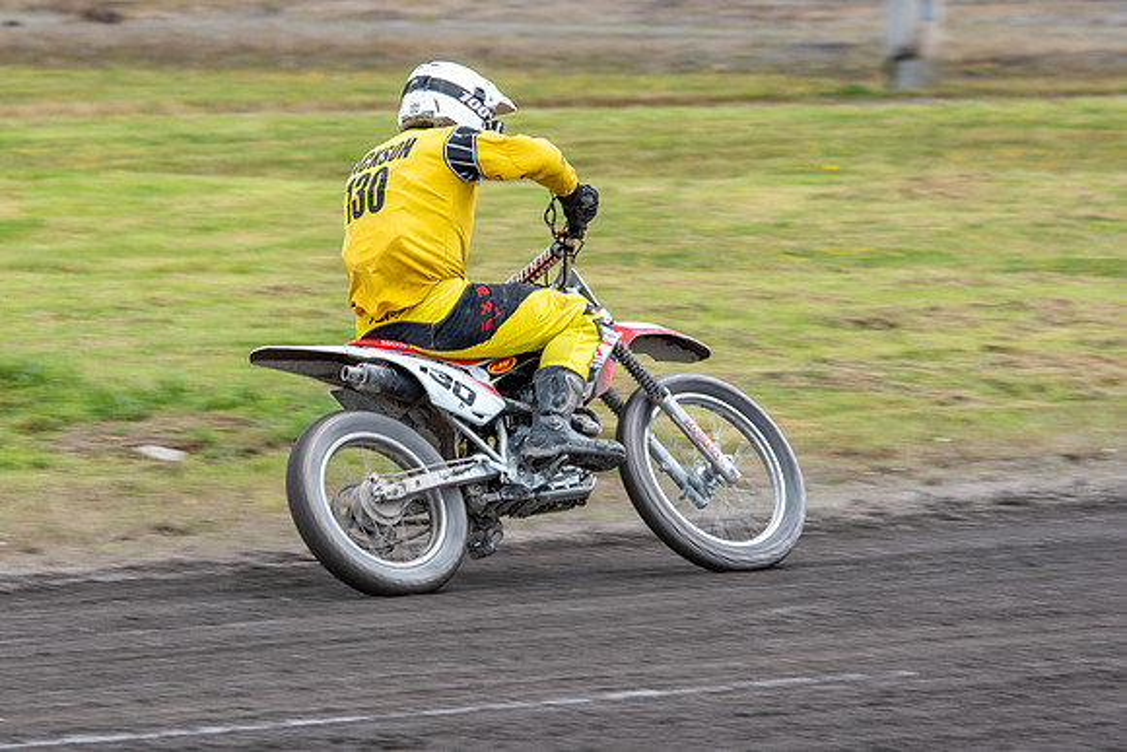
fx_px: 9932
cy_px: 374
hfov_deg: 6.5
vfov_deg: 4.3
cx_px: 428
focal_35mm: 317
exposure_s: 1/250
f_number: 8
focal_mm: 200
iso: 200
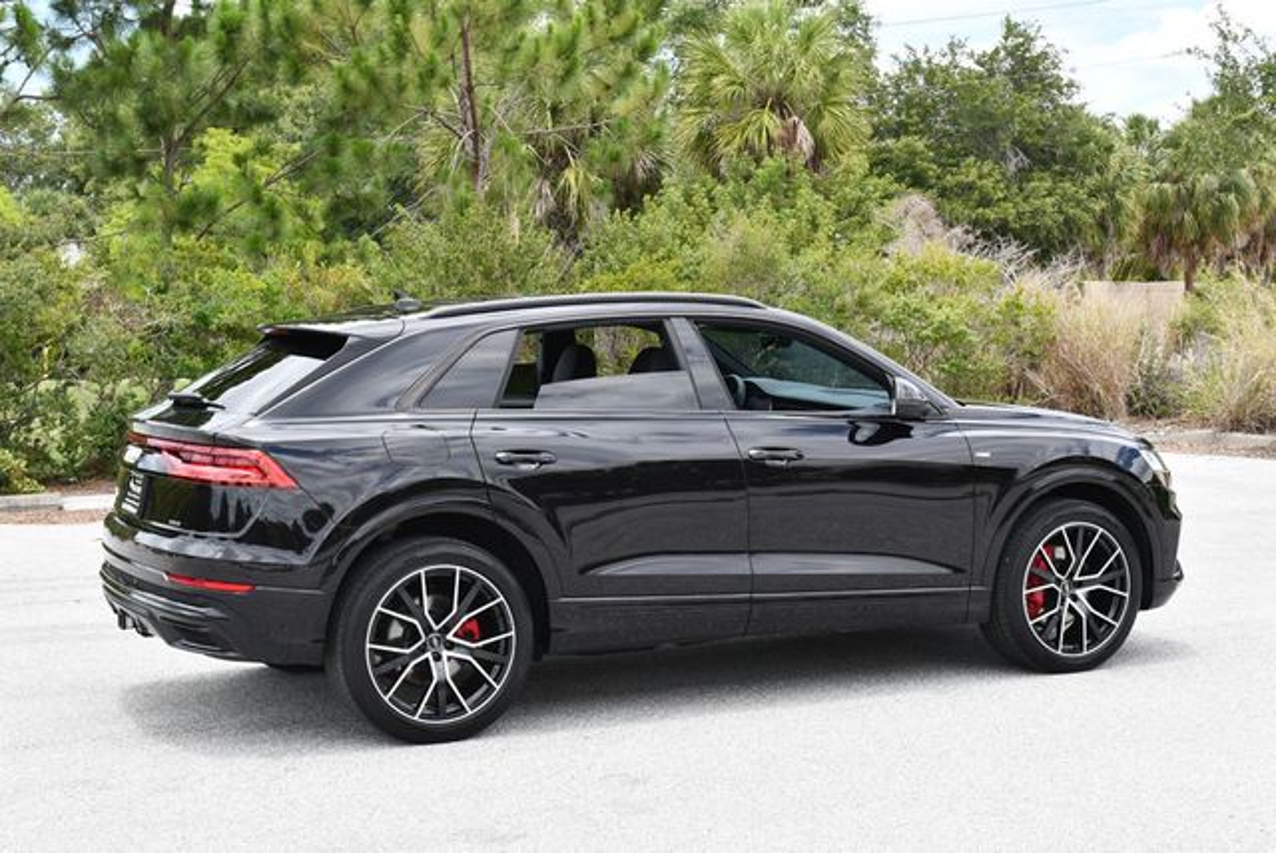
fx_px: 1987
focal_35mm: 56
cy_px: 426
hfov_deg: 35.6
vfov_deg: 24.2
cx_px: 638
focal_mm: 28
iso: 200
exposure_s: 1/250
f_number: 6.3
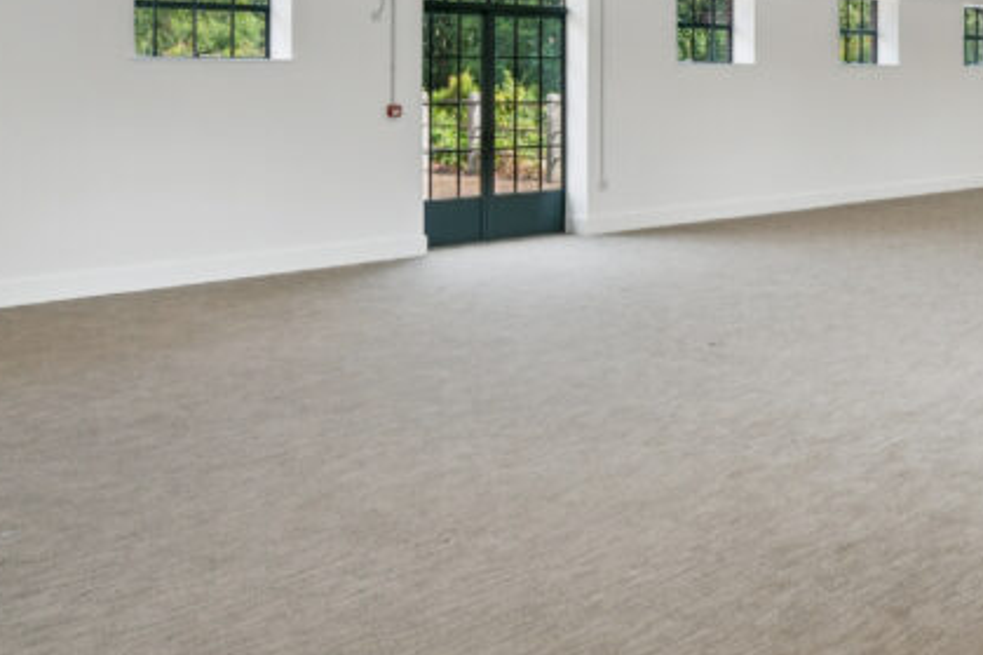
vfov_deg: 29.3
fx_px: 1201
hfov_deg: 41.9
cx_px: 828
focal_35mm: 44
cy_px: 74
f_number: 11
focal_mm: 18
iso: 320
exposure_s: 1/80
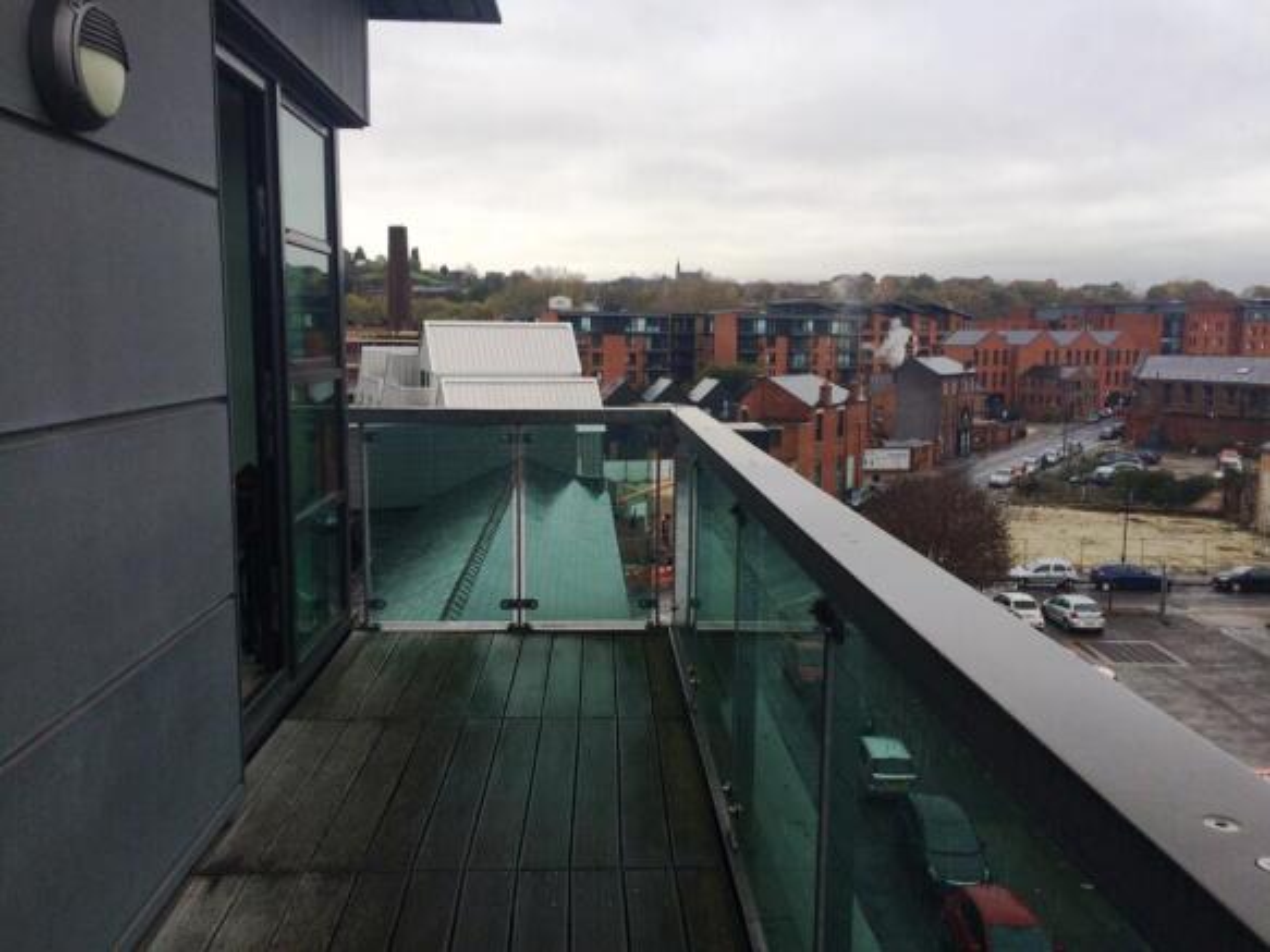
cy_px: 476
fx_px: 1064
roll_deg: -0.9
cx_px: 635
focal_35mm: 29
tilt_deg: -8.2
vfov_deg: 48.2
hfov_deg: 61.7
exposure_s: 1/287
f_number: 2.2
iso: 32
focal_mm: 4.15
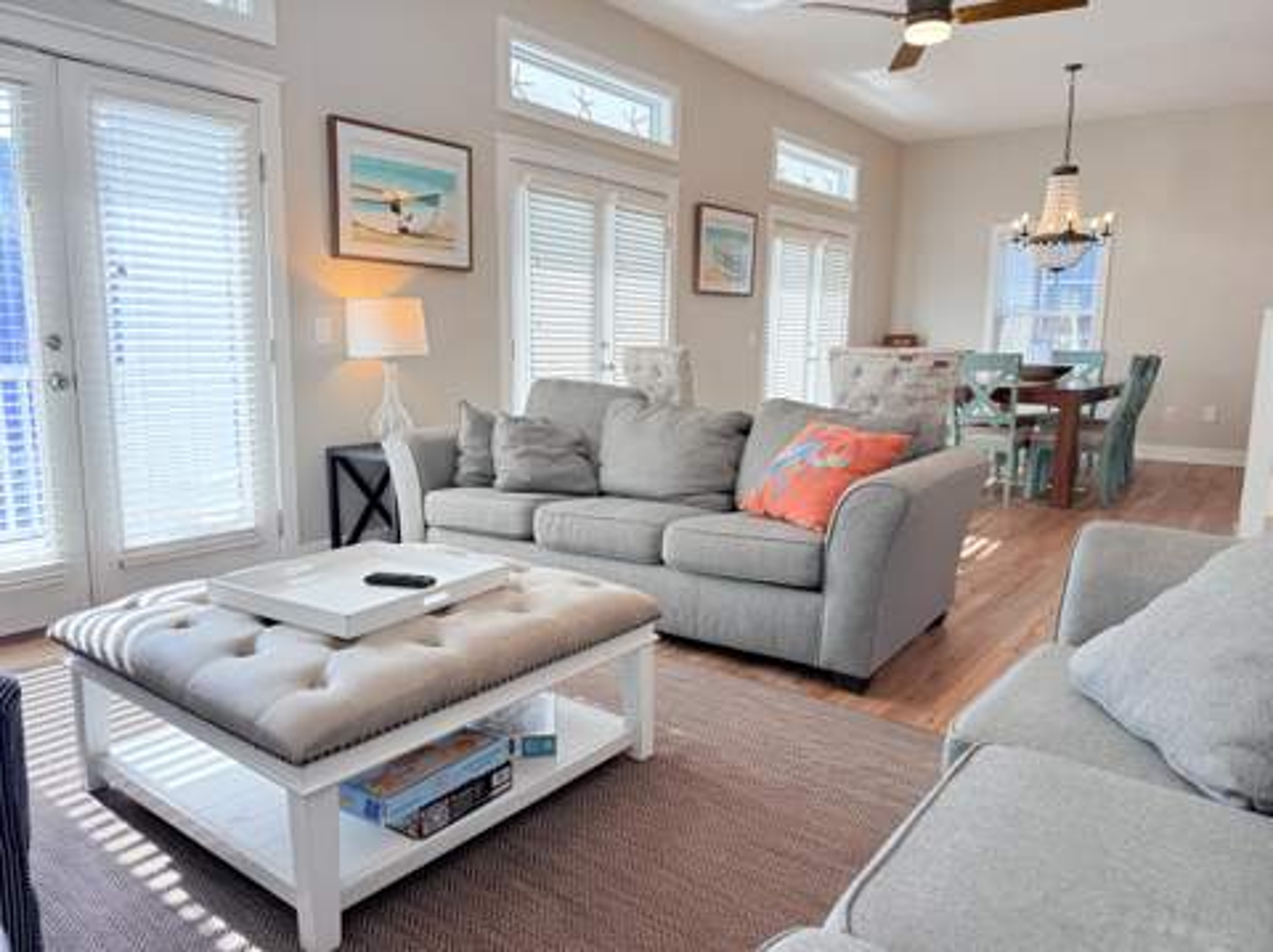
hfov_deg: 71.7
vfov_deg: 56.7
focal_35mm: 24
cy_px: 476
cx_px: 636
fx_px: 882
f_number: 1.78
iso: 100
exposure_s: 1/293
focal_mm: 6.76
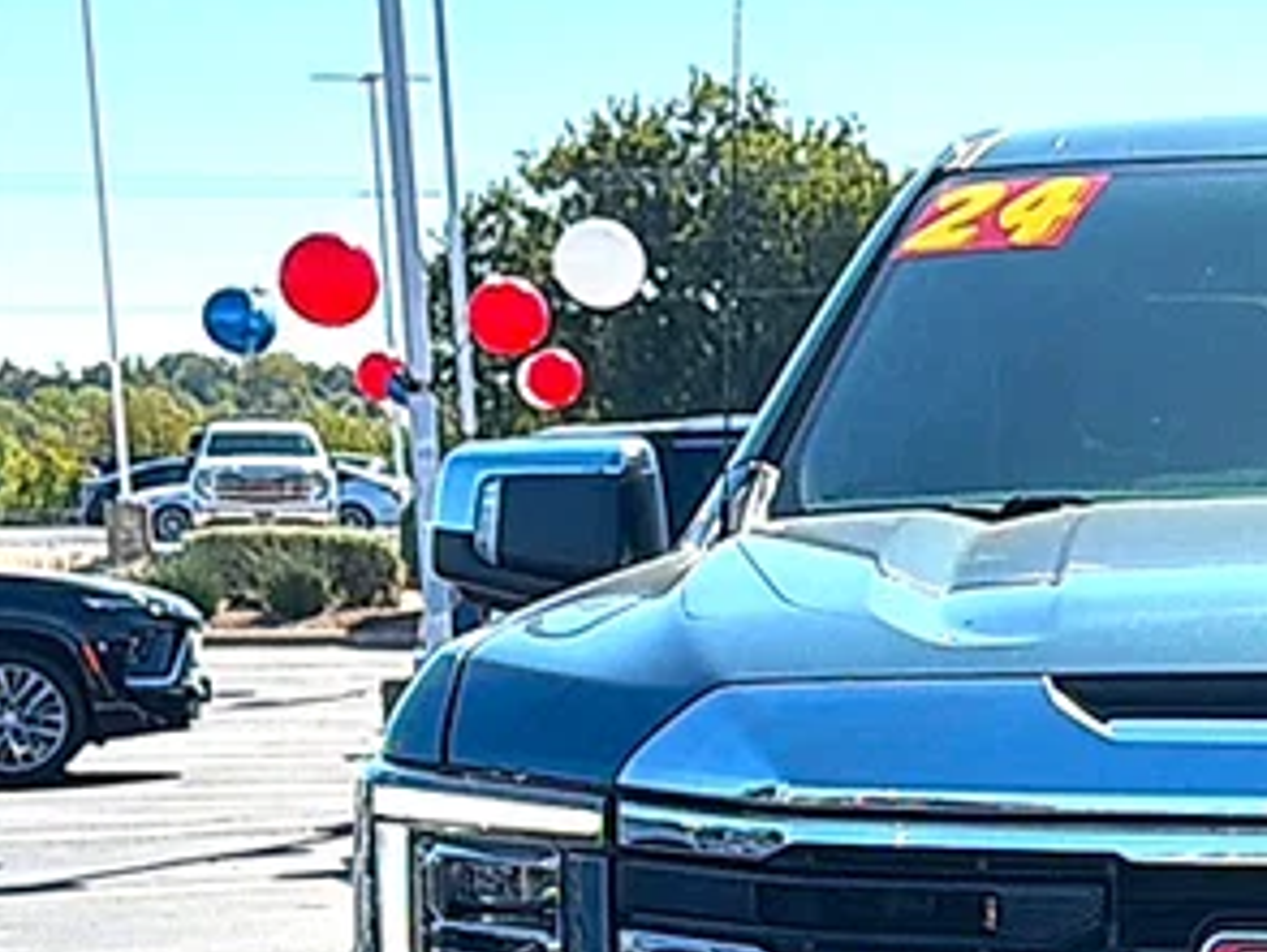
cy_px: 1070
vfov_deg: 16.3
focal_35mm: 88
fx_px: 3224
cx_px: 1504
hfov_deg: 20.8
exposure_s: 1/2703
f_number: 1.78
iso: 80
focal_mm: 6.76
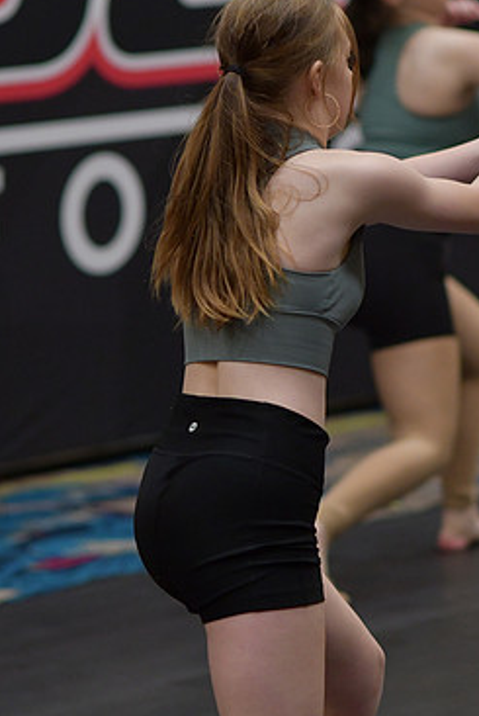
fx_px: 4000
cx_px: 298
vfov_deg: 10.2
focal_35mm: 201
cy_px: 335
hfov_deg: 6.9
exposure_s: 1/800
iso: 1250
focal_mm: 85
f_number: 2
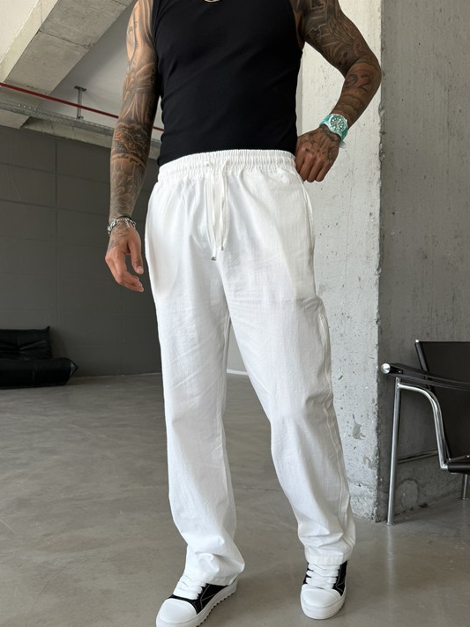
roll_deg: +0.0
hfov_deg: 51.3
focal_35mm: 27
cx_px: 228
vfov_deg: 65.1
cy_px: 349
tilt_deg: -1.4
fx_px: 489
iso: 80
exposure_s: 1/121
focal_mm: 6.76
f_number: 1.78
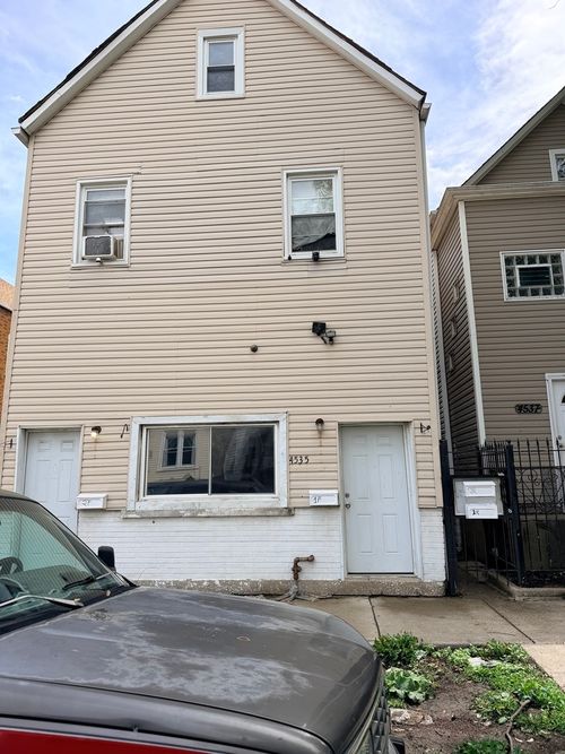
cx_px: 282
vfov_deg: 71.6
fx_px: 522
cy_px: 377
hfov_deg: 56.8
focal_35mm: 24
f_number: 1.78
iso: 80
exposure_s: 1/2299
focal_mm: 6.76
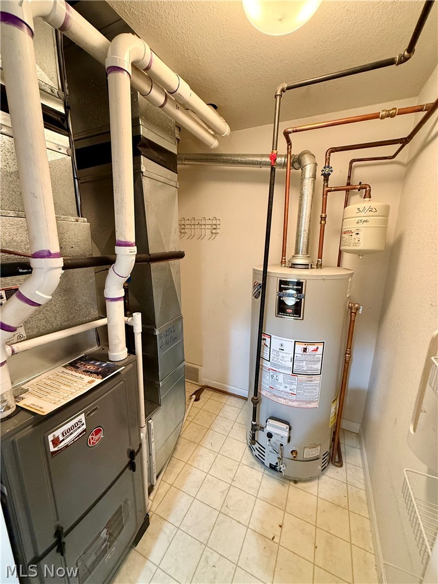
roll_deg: -1.4
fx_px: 236
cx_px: 219
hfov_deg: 85.7
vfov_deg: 102.1
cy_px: 292
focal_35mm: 14
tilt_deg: -11.9
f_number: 2.2
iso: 500
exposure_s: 1/60
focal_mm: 2.22
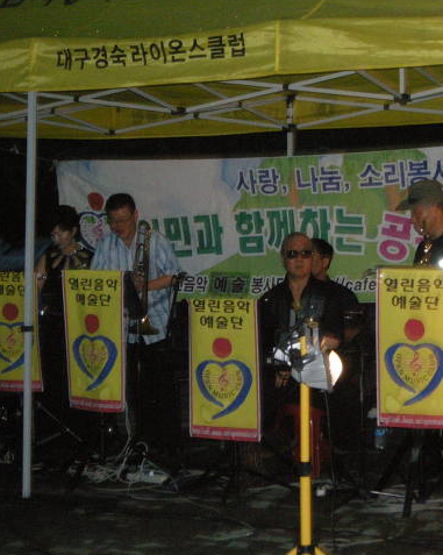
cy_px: 278
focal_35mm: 97
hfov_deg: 15.8
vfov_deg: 19.8
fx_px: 1591
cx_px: 340
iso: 591
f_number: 3.9
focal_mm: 15.7
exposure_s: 1/60
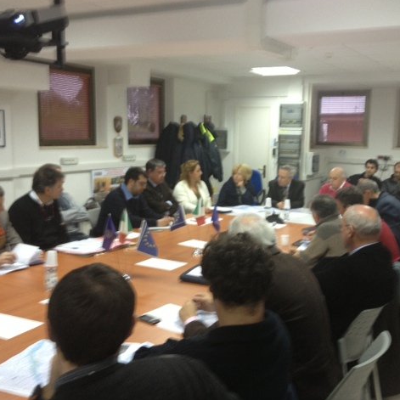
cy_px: 200
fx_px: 549
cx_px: 238
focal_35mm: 42
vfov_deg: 40.0
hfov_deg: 39.9
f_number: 2.4
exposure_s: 1/20
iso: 100
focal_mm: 4.28
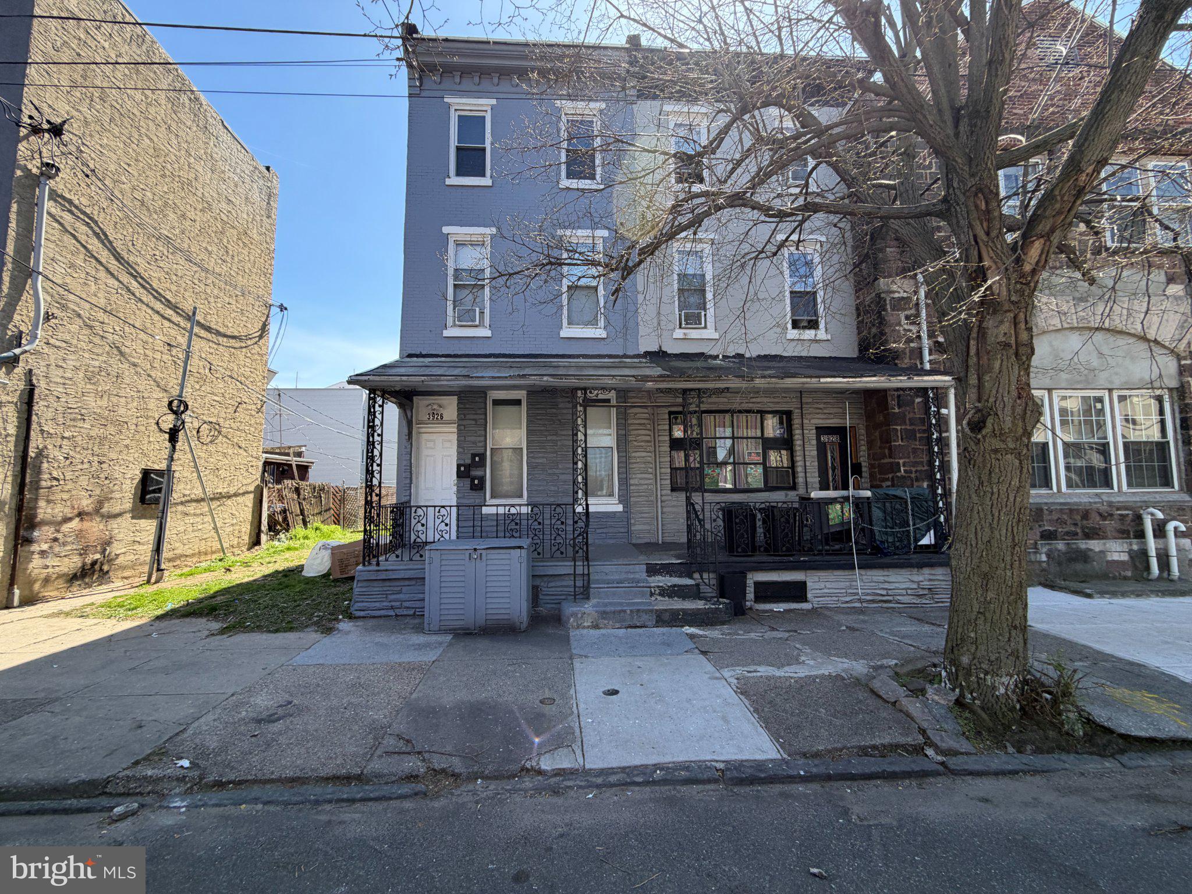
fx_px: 482
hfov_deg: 102.1
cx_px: 596
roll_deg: +1.4
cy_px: 447
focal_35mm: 14
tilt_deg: +7.3
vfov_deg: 85.7
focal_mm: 2.22
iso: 50
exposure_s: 1/502
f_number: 2.2
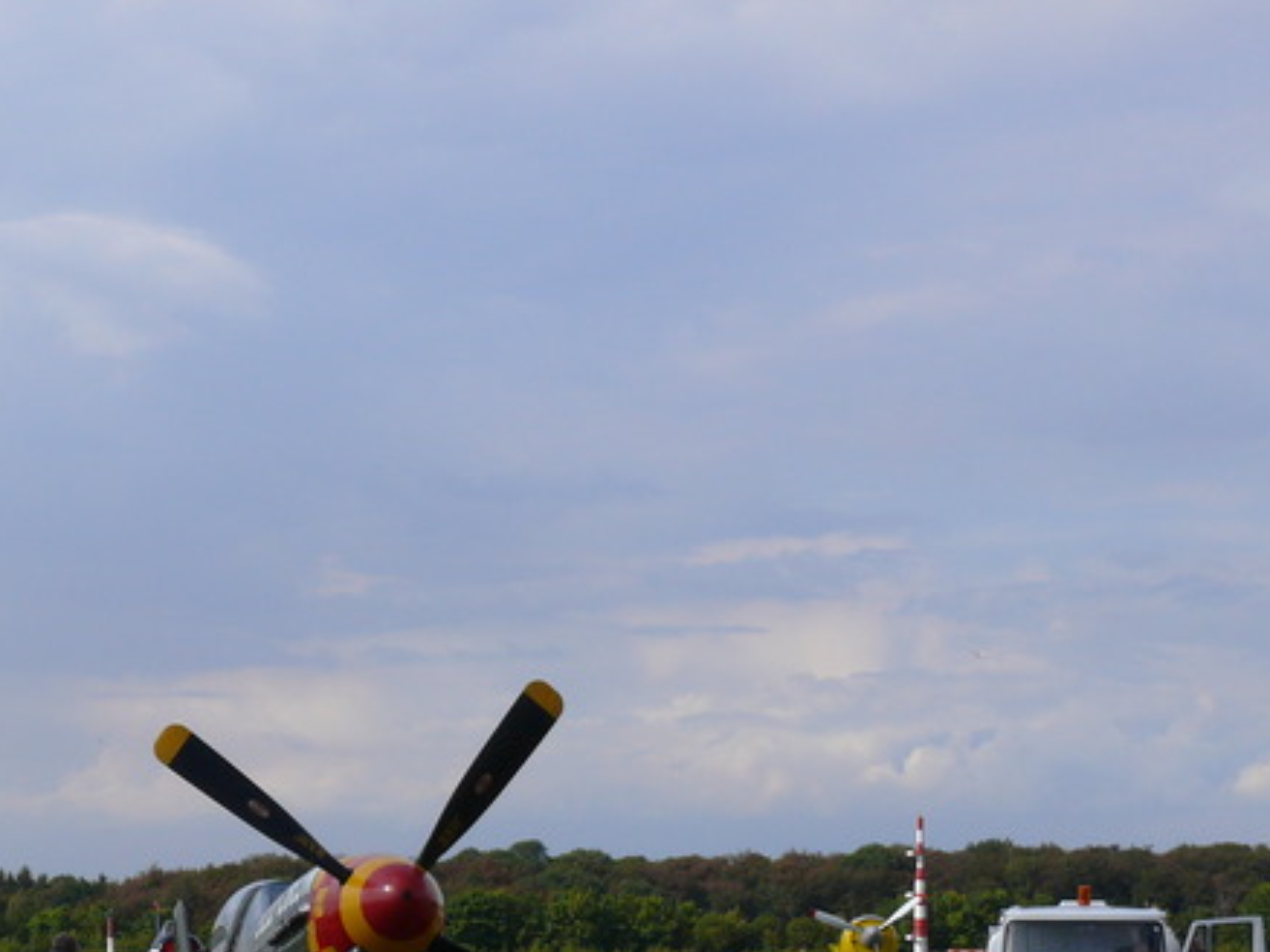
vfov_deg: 15.4
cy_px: 766
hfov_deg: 20.4
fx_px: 3483
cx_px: 215
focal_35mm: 95
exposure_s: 1/1000
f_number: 5
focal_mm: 11.1
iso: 100
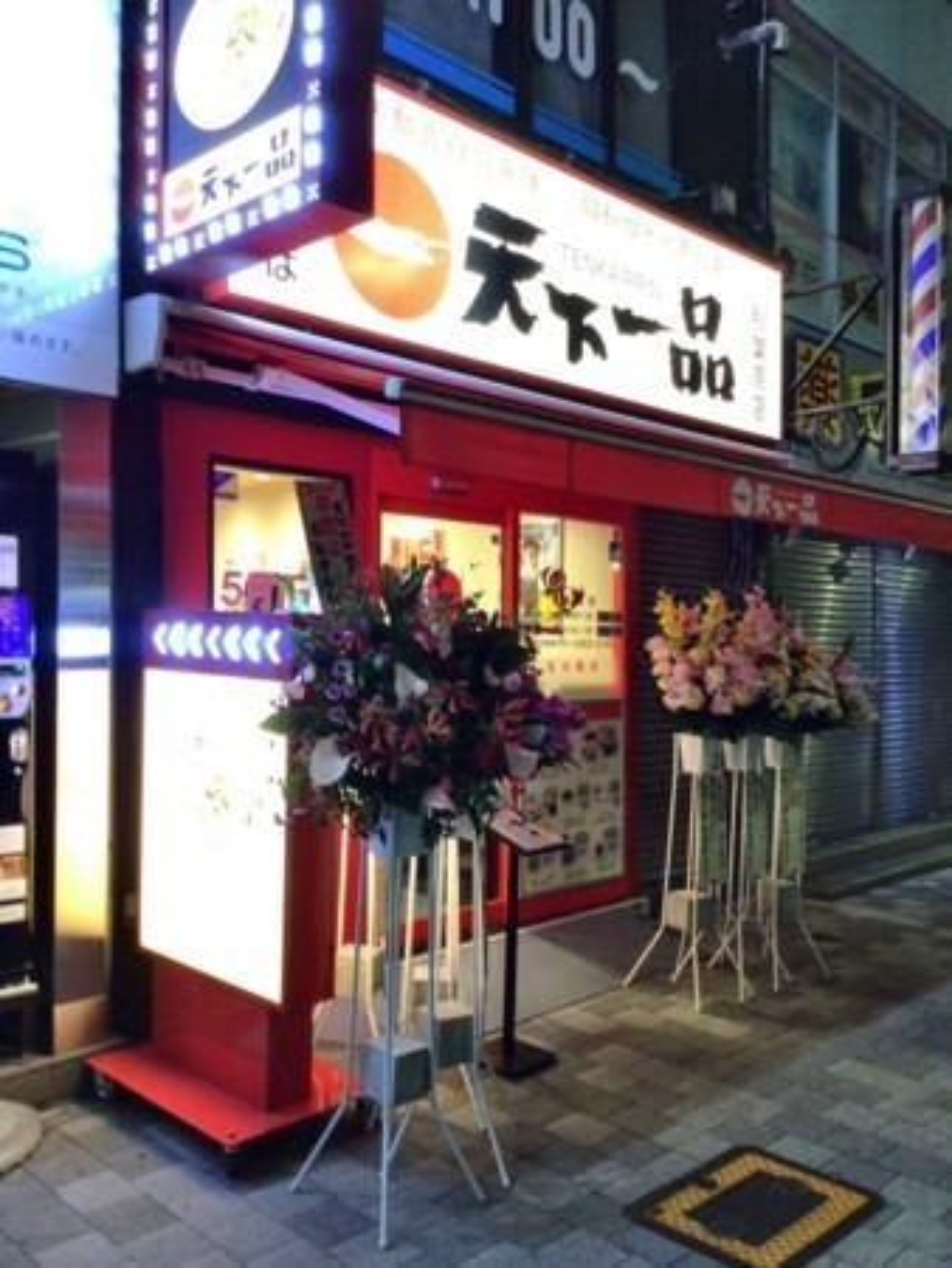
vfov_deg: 58.3
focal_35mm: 31
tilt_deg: +0.5
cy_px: 634
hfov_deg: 45.5
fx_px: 1136
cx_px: 476
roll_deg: +2.5
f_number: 2.4
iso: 125
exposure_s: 1/30
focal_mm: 3.3
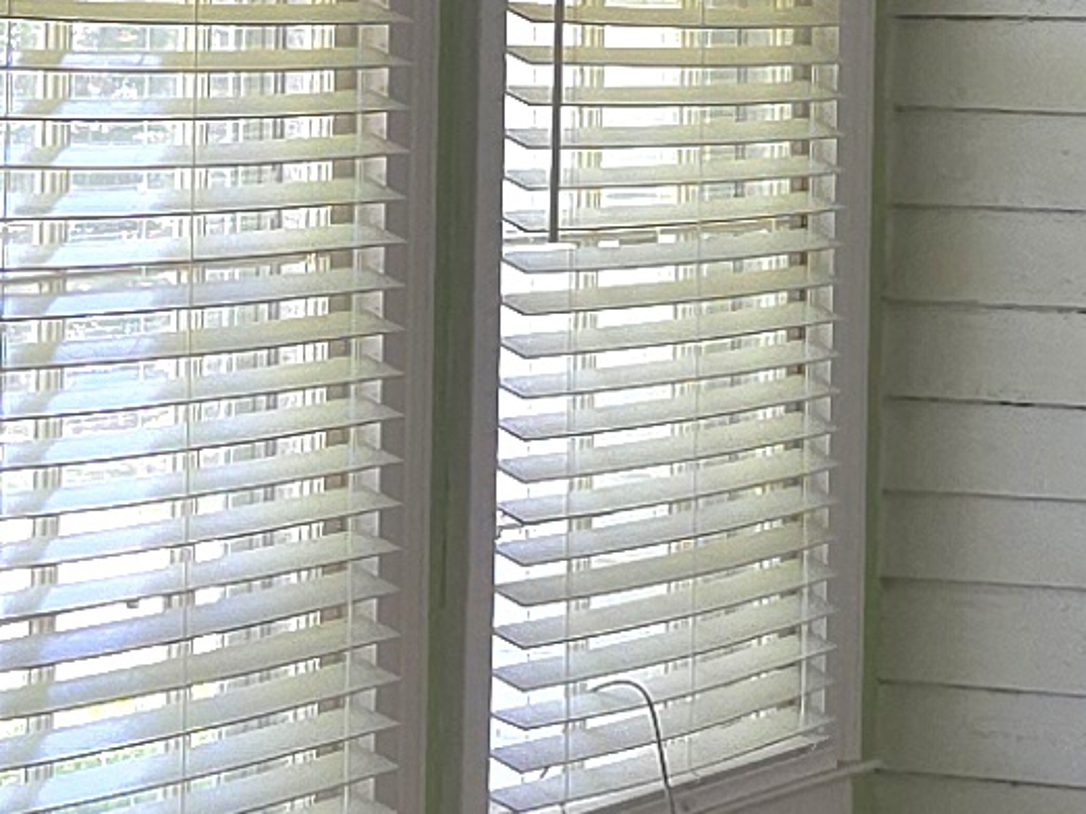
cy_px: 10
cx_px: 307
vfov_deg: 8.4
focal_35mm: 176
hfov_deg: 11.2
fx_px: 5520
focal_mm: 5.4
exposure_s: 1/60.2
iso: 40
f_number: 1.8
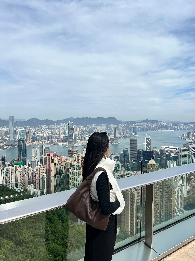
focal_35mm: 26
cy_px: 130
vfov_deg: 67.3
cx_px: 98
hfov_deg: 53.1
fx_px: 195
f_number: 1.5
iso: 50
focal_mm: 5.7
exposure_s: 1/8000
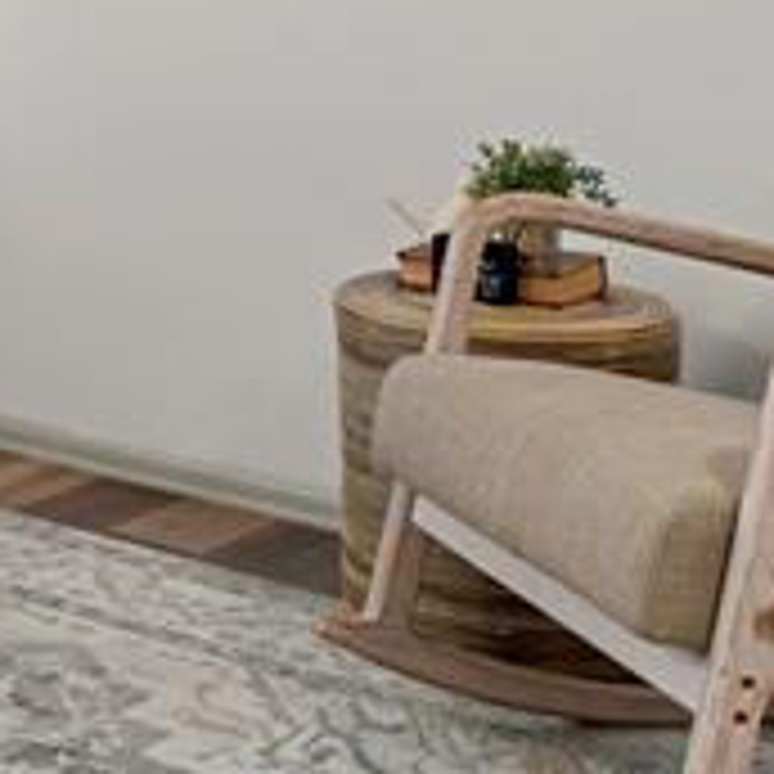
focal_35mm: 86
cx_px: -554
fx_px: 2176
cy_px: -248
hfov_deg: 17.1
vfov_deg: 18.7
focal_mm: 17
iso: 250
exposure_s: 1
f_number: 6.3
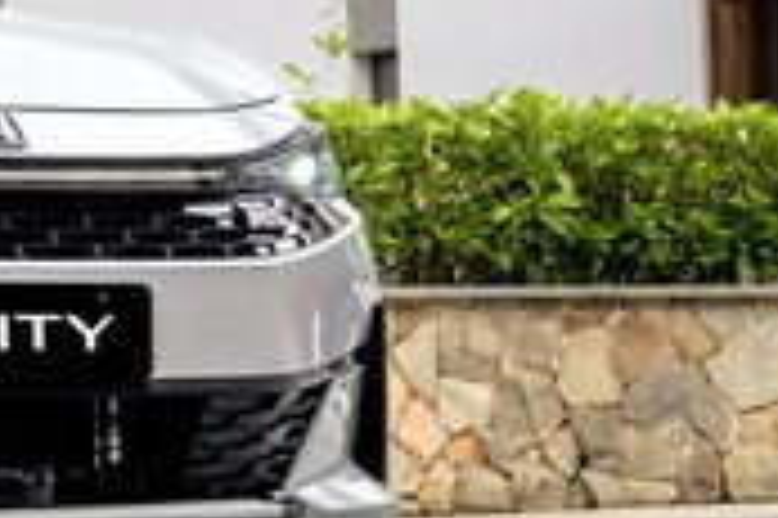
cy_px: -178
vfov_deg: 7.2
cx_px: -171
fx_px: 4037
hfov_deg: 10.8
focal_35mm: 187
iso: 800
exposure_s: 1/500
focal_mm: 35
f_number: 4.5
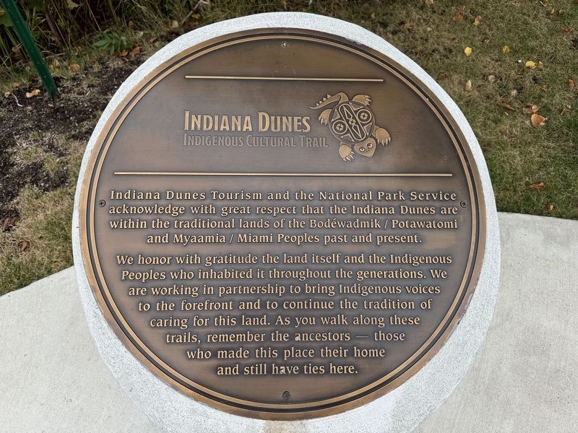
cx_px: 289
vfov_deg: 56.8
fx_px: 401
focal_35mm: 24
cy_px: 216
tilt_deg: -56.1
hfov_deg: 71.6
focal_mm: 6.76
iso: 80
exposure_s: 1/481
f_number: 1.78
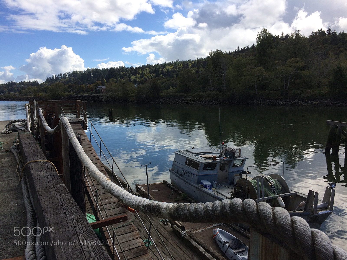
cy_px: 130
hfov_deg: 61.7
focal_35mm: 29
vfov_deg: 48.2
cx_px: 174
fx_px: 291
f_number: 2.2
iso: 32
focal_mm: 4.15
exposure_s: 1/2415
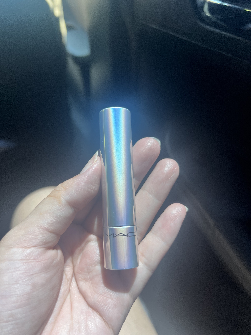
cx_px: 126
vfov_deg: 67.3
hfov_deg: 53.1
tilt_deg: -45.4
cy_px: 168
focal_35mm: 26
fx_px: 251
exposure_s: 1/121
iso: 40
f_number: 1.5
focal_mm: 5.7
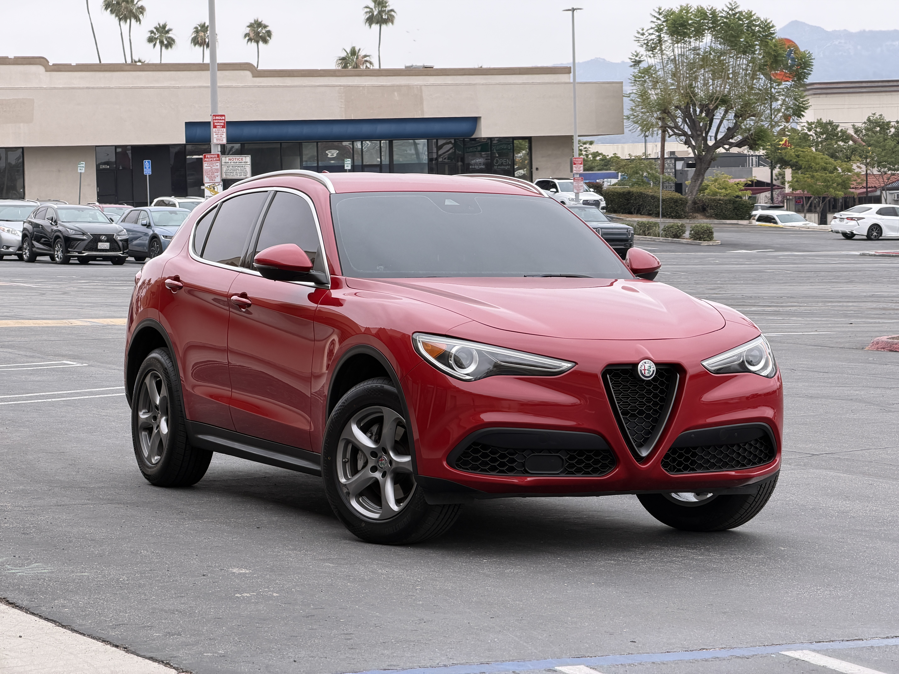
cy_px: 337
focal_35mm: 100
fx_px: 2597
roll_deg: +1.6
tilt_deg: -3.9
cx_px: 450
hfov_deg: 19.6
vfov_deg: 14.8
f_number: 2.8
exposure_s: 1/413
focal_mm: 16.89
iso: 50
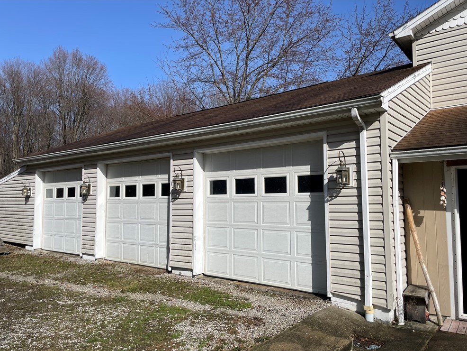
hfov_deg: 65.3
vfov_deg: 51.4
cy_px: 181
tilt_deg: +3.5
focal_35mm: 27
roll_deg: +0.3
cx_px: 235
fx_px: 364
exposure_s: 1/5814
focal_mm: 4.2
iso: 32
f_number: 1.6
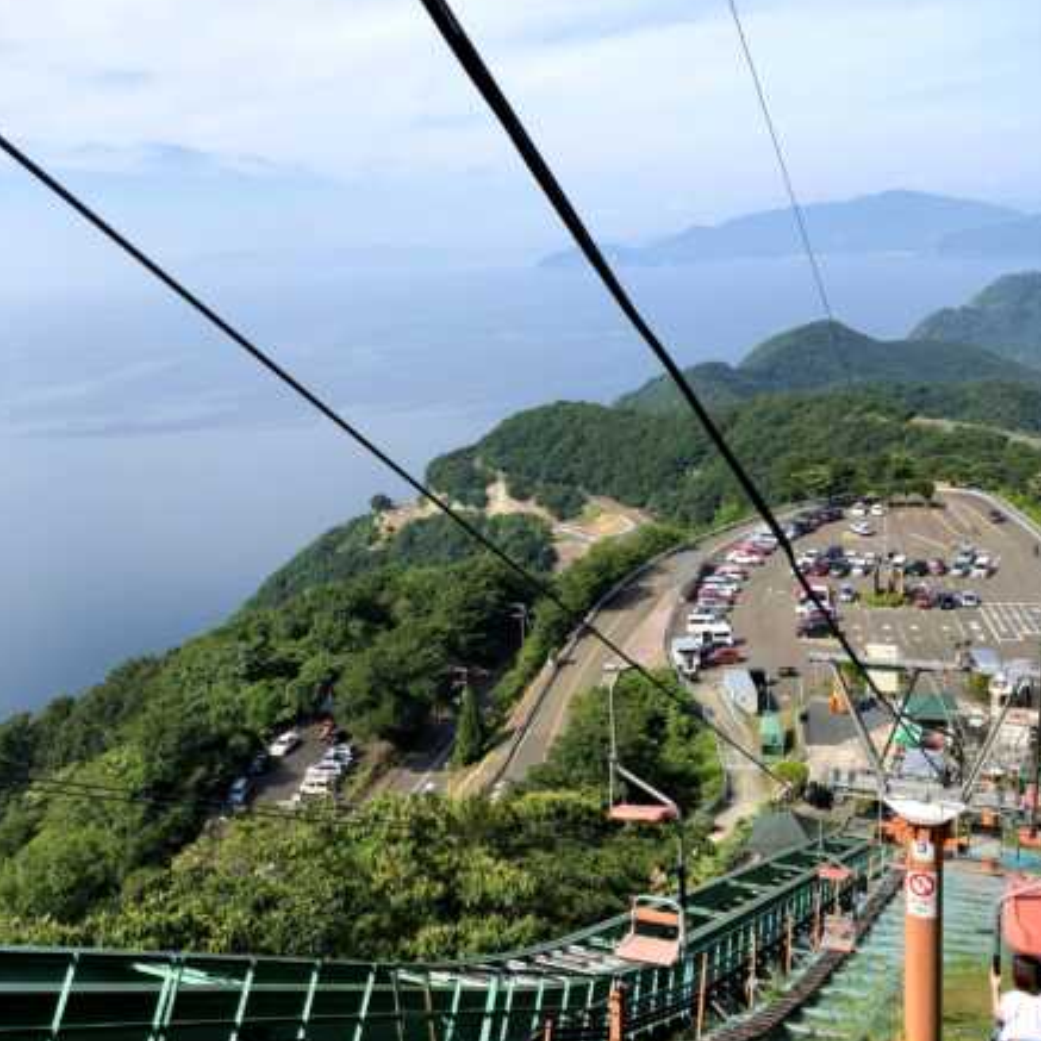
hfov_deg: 48.4
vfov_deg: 48.4
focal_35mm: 34
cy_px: 486
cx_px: 526
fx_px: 1157
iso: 20
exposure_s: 1/2500
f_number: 1.8
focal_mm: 4
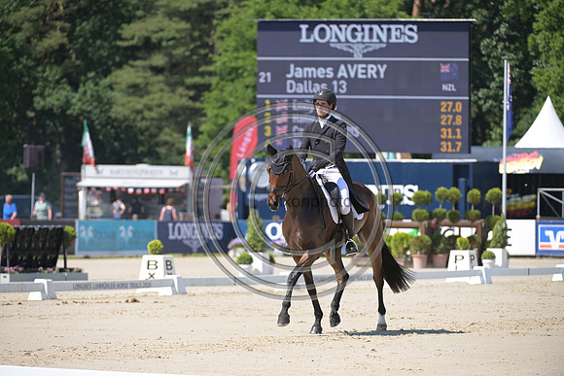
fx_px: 3447
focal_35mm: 220
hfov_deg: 9.4
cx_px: 282
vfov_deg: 6.2
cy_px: 188
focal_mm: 220
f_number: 5
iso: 320
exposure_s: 1/1250
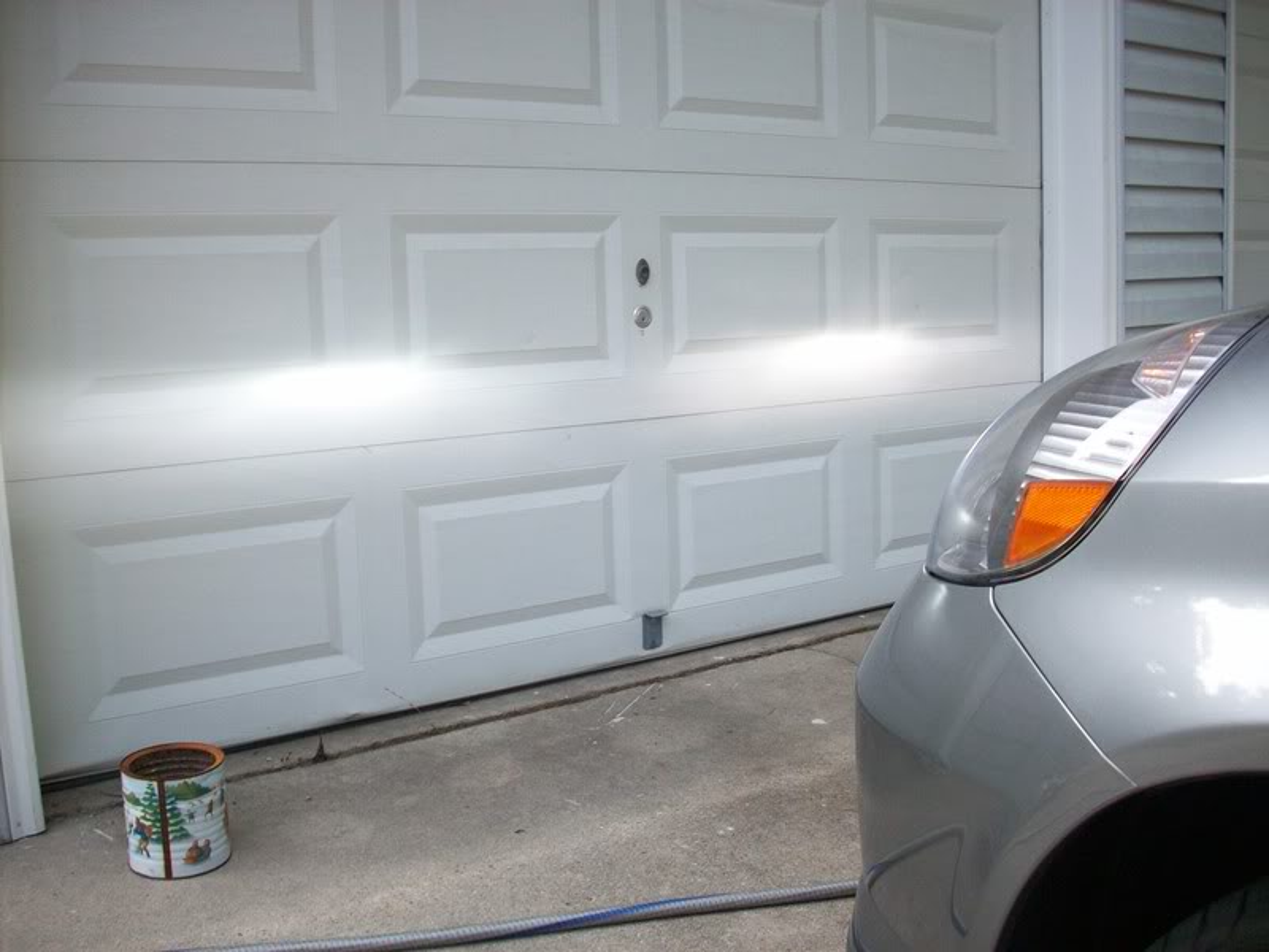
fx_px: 1356
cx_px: 634
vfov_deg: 38.7
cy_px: 476
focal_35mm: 37
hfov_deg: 50.1
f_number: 2.8
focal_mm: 6.2
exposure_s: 1/142
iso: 80
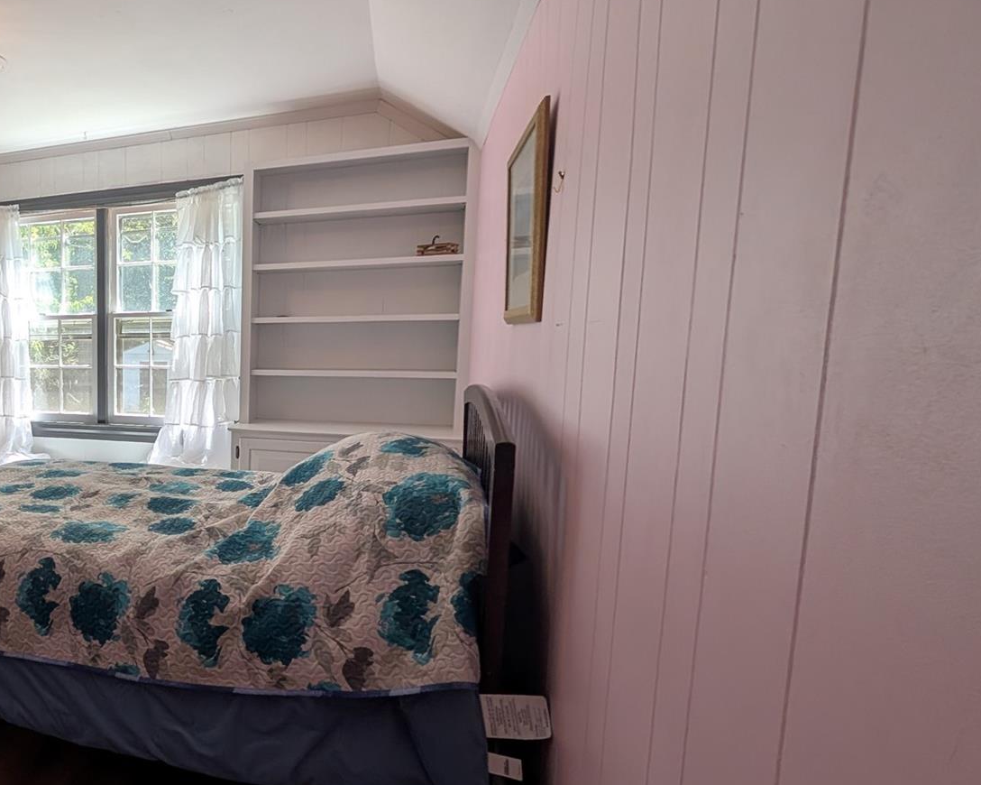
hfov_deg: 61.5
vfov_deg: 63.0
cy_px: 420
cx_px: 75
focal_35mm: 22
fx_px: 639
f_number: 1.7
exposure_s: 1/264
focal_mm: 2.02
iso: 48
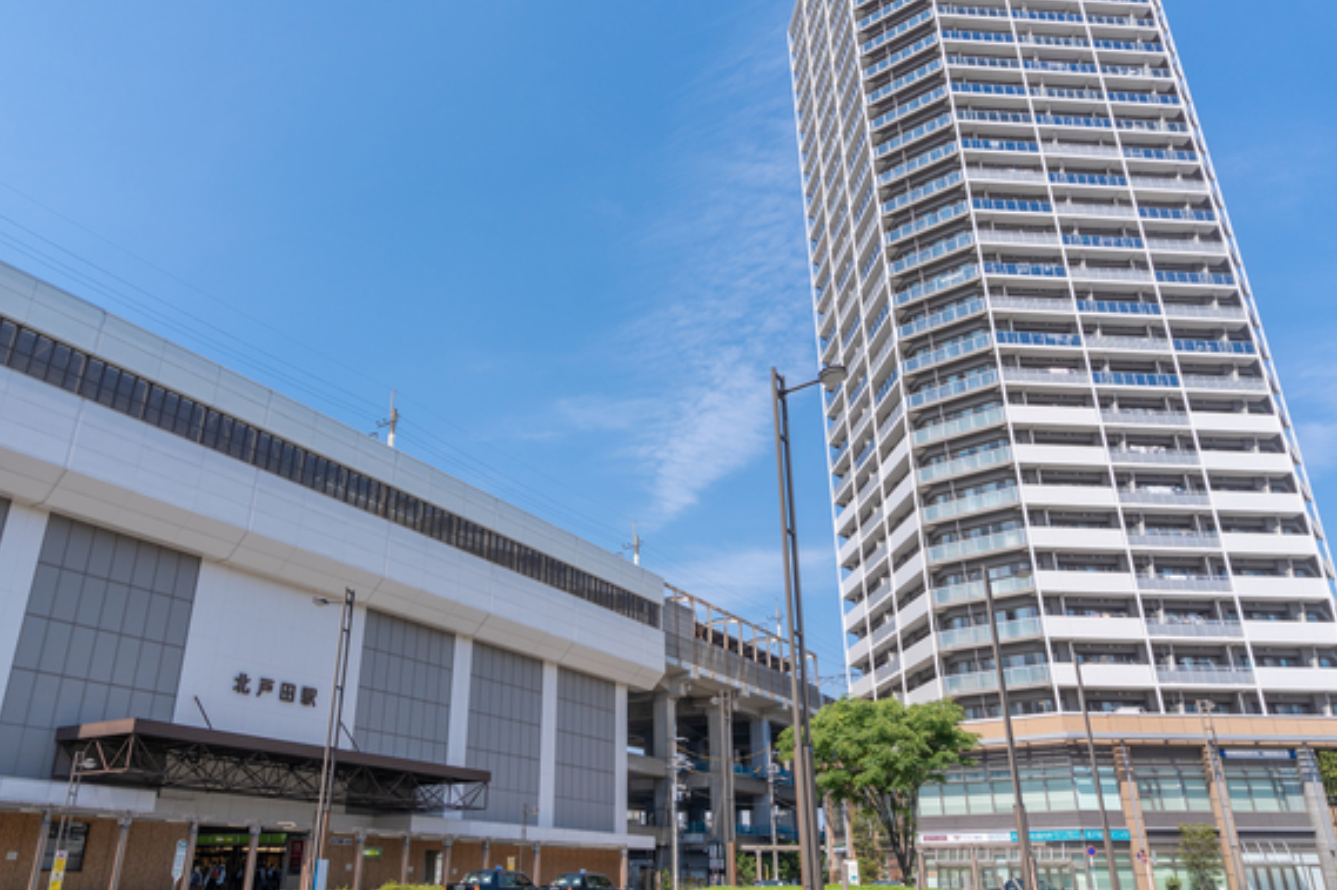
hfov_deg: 67.2
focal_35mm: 27
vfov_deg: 47.9
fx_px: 1002
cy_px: 463
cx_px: 592
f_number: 8
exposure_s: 1/320
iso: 100
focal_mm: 16
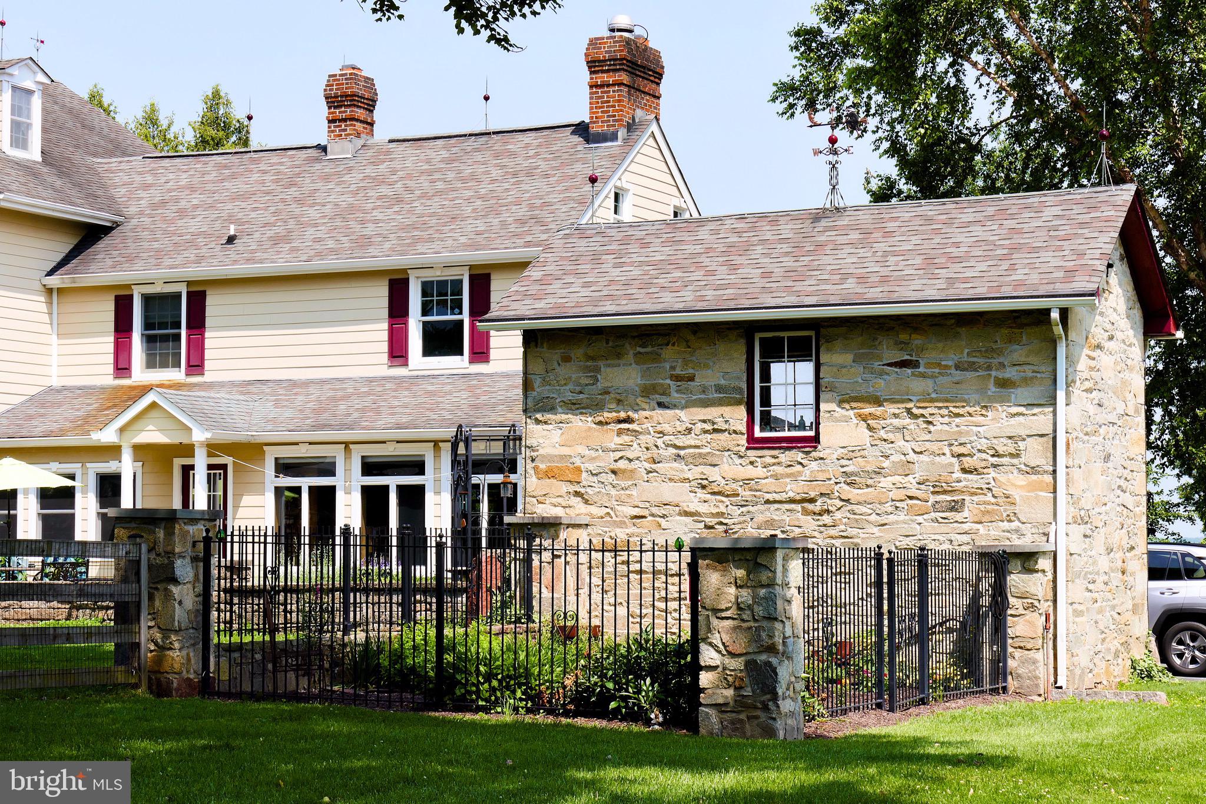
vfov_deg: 17.5
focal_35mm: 78
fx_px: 2613
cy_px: 402
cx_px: 603
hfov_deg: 26.0
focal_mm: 28.55
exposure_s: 1/250
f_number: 8
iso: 125
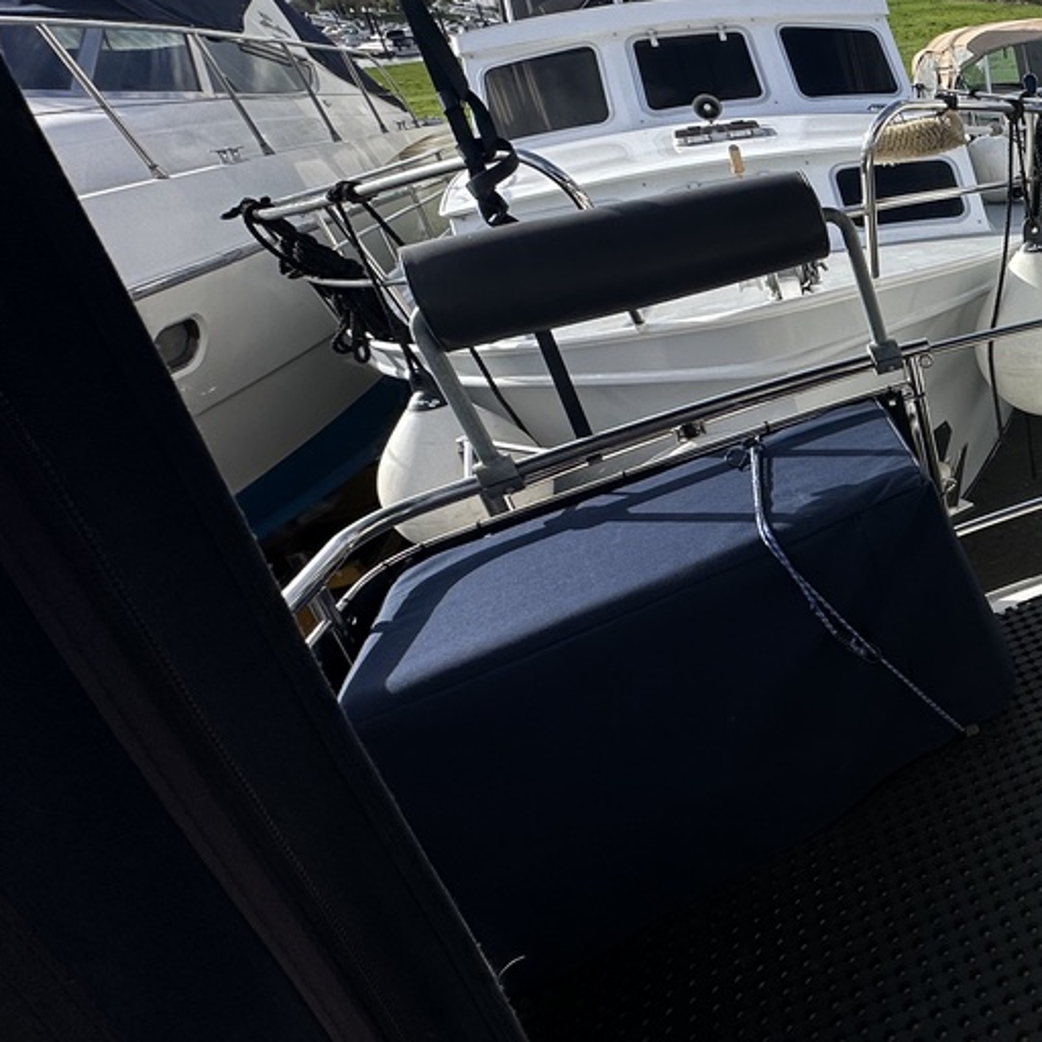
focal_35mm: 29
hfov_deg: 41.1
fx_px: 988
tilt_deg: -26.9
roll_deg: +3.1
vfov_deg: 55.5
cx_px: 1211
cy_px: 460
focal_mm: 2.22
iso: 50
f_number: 2.2
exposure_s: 1/1795
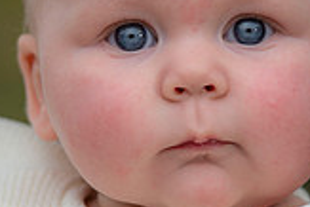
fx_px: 5206
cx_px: 312
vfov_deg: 2.3
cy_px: 177
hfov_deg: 3.4
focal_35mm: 604
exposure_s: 1/200
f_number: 3.5
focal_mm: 170
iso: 160
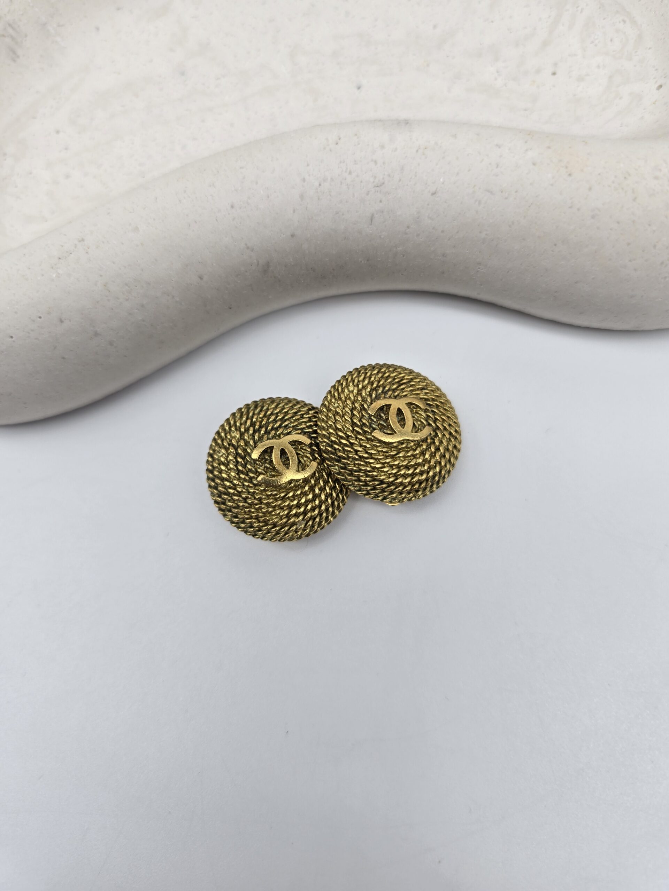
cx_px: 334
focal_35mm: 23
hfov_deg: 58.9
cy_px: 446
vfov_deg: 73.9
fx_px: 593
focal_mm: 6.3
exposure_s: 1/55
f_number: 1.7
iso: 12
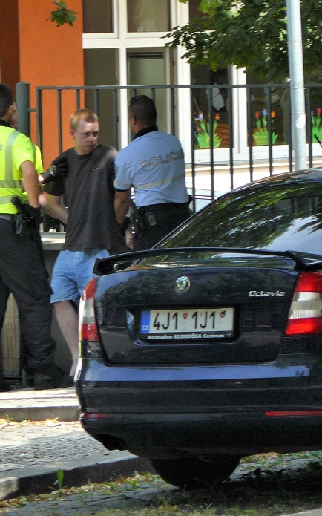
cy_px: 247
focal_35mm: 343
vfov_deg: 6.1
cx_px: -16
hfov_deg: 3.8
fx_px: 4819
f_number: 4
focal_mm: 34.8
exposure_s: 1/200
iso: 100
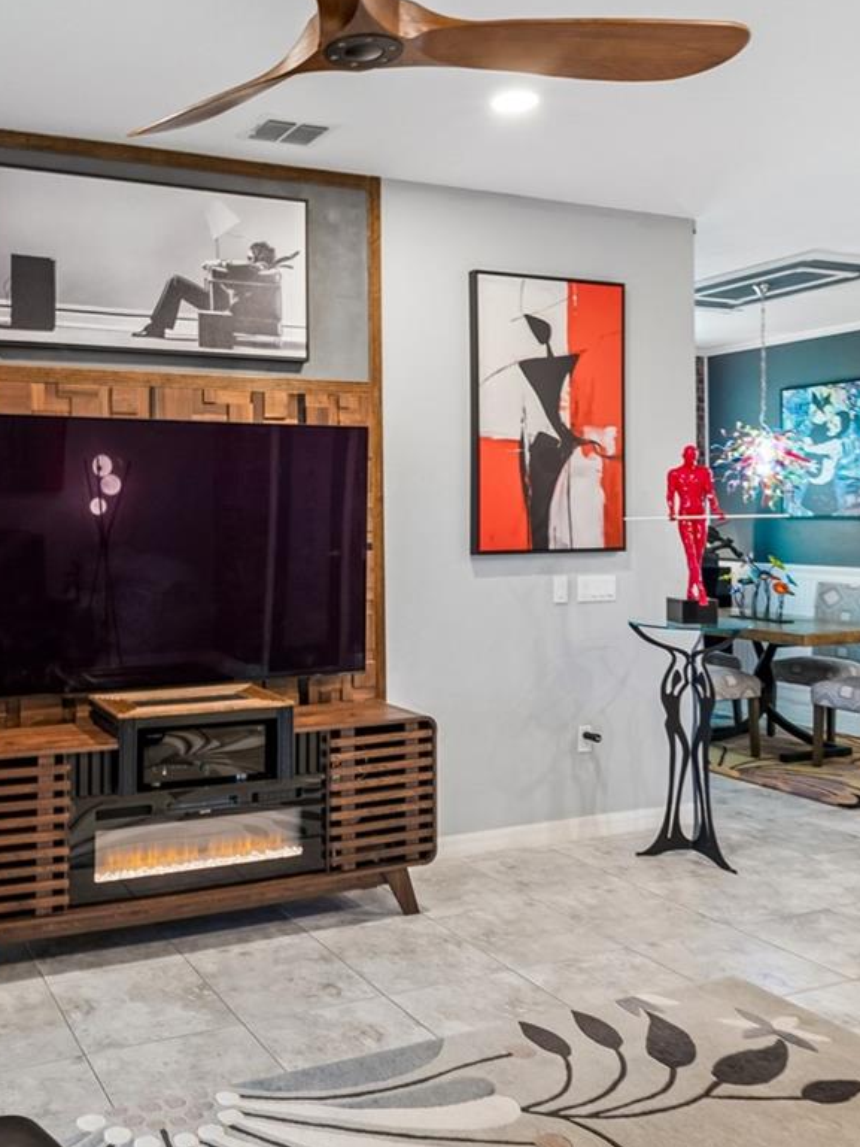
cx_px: 222
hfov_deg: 45.3
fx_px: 993
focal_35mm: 30
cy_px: 492
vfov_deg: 59.7
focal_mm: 10
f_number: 7.1
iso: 100
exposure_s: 1/1.67
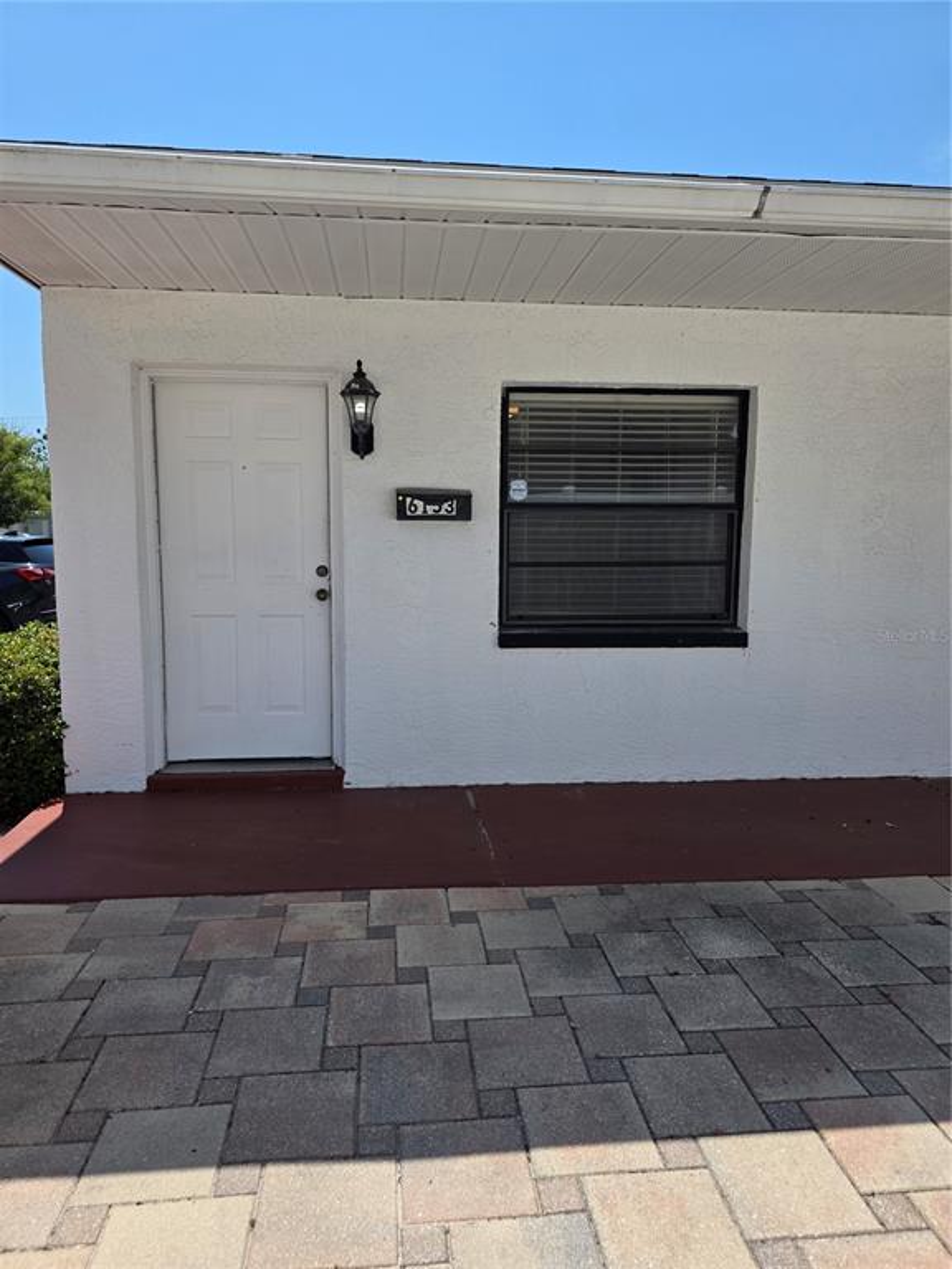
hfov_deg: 58.9
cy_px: 634
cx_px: 476
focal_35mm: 23
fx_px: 843
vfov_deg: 73.9
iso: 80
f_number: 1.7
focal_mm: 6.3
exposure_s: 1/6150
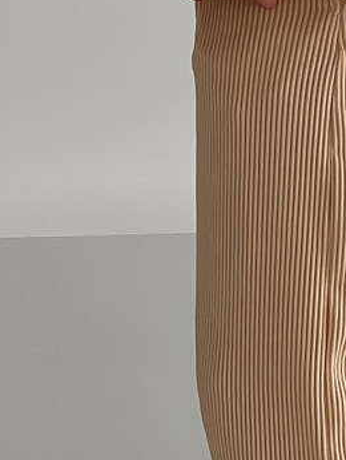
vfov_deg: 14.5
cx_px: 350
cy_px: 451
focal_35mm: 134
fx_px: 1784
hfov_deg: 11.0
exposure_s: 1/170
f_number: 1.8
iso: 16
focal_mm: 3
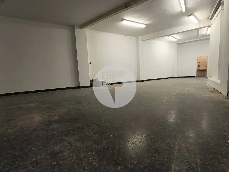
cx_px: 114
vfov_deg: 81.7
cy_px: 86
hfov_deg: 98.2
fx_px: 99
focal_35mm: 15
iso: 250
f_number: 2.2
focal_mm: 1.65
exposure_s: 1/50
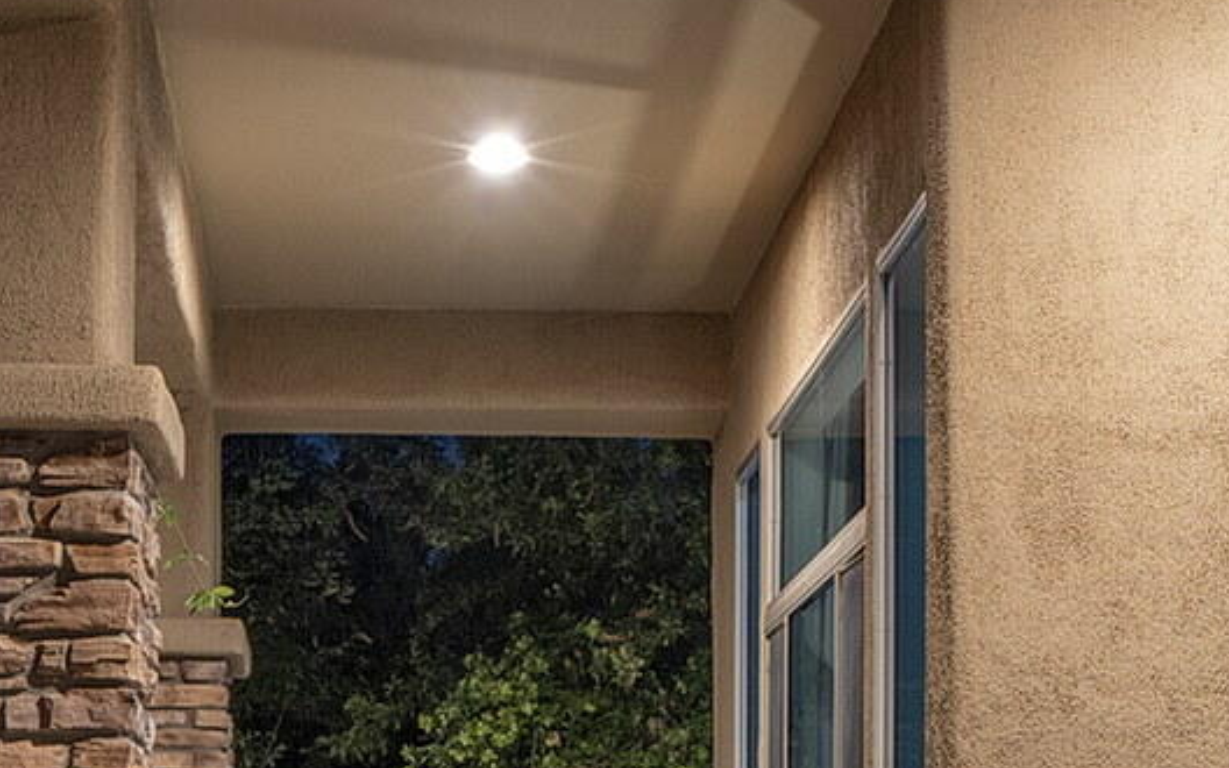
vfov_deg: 11.8
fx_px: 3617
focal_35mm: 108
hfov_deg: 19.2
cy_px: 1019
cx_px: 445
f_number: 4
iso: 200
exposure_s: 1.3
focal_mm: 20
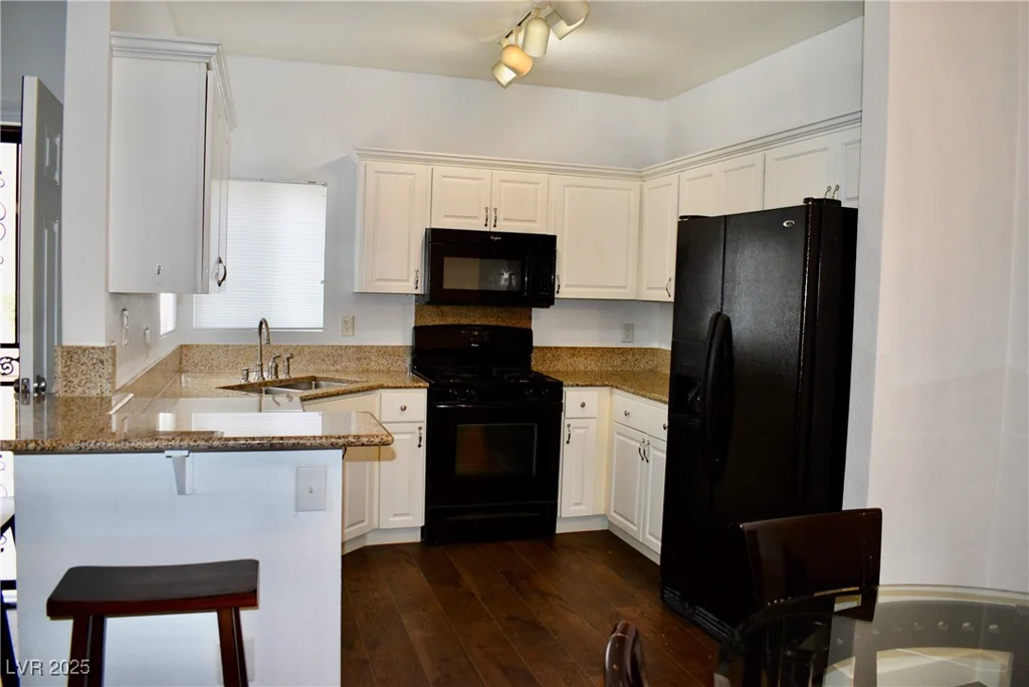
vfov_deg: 48.0
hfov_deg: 67.4
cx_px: 514
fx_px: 772
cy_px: 344
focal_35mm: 27
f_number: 5
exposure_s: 1/100
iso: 800
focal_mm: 18
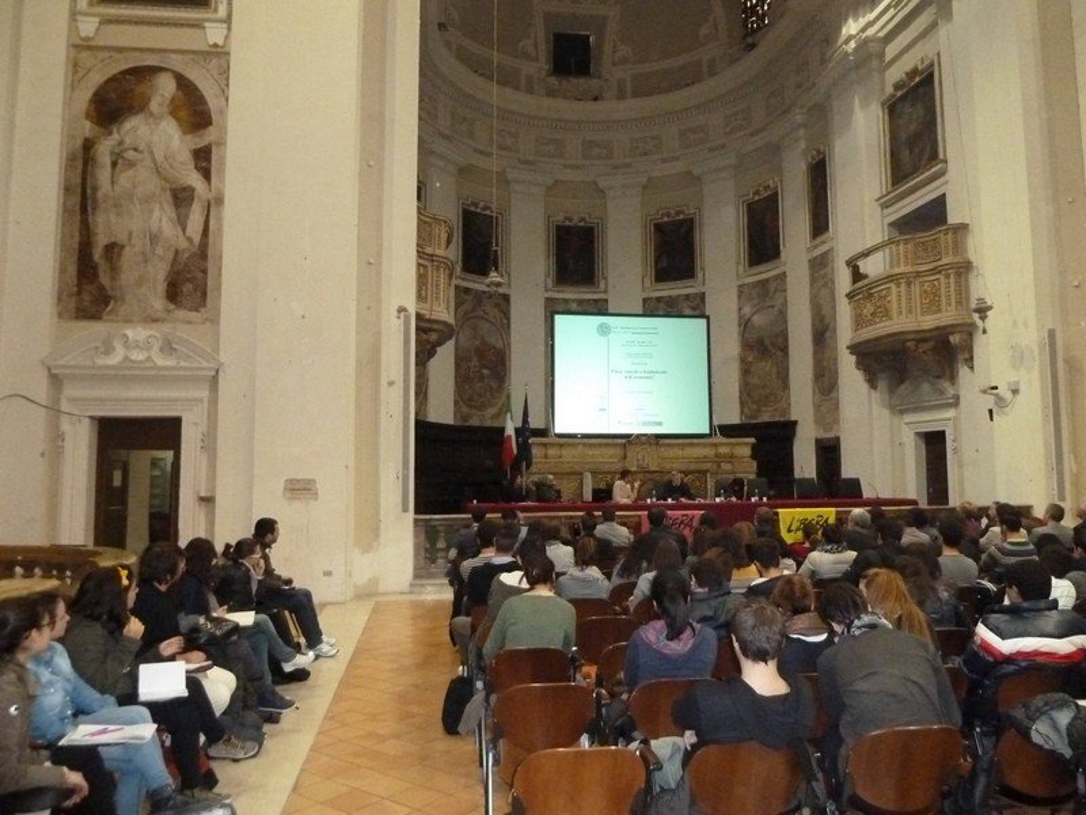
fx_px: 784
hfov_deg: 69.4
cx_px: 543
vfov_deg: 54.9
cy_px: 408
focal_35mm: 25
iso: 800
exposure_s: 1/30
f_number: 3.3
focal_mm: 4.1
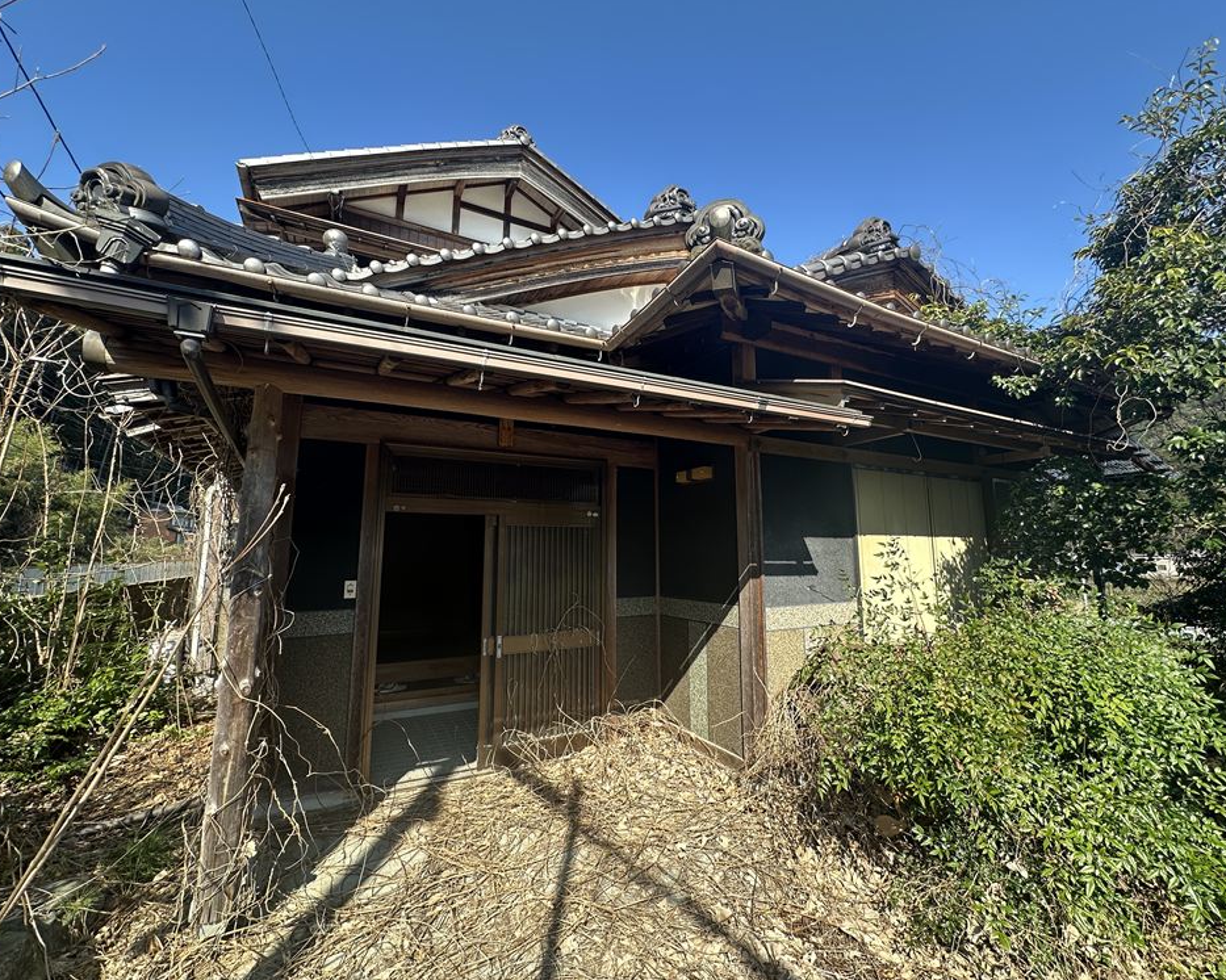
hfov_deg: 96.8
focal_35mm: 15
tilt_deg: +8.6
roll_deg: +0.6
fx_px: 544
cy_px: 478
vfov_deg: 84.0
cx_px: 632
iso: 40
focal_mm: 2.22
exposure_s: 1/294
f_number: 2.2
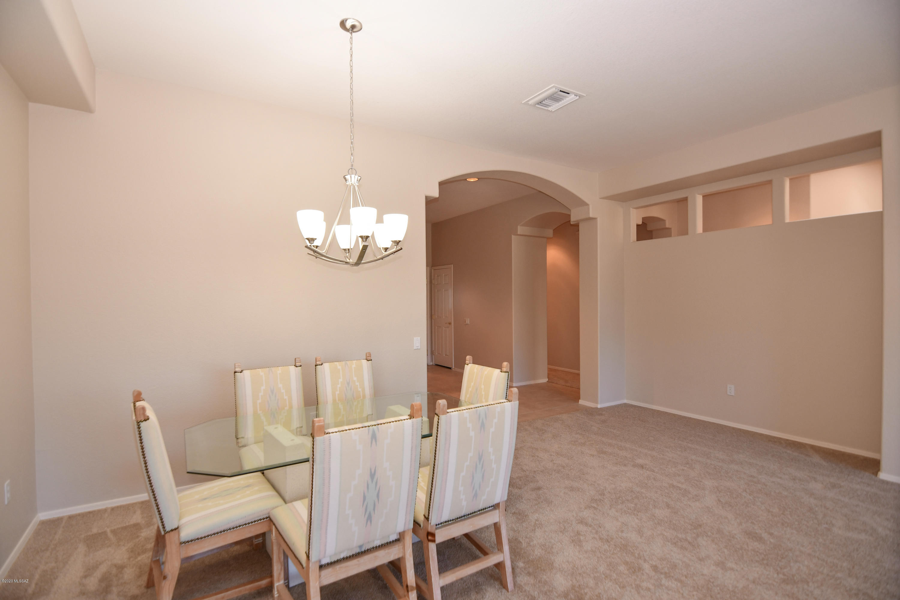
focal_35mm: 16
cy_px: 300
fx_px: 400
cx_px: 450
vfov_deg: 73.7
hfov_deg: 96.7
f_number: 4
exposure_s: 1/60
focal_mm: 11
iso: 360
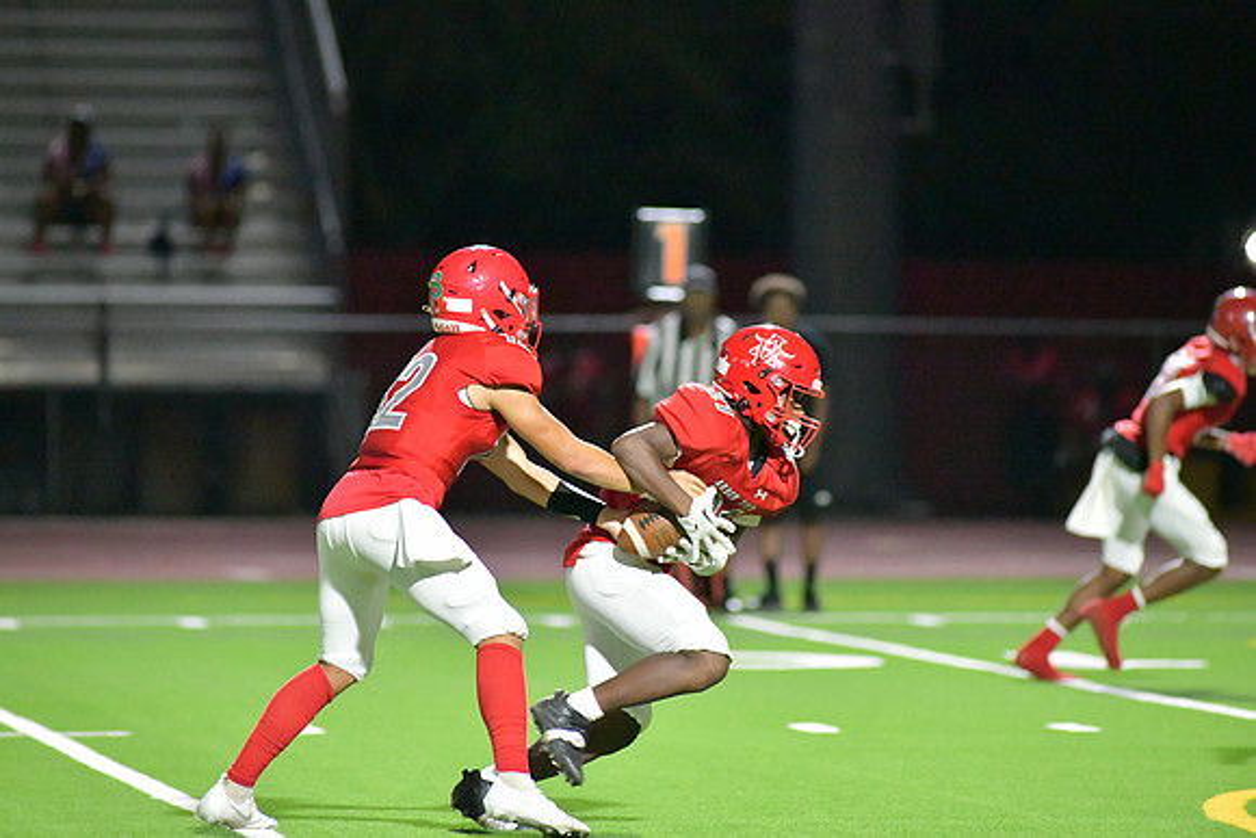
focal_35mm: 300
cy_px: 419
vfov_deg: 4.6
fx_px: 10469
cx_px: 628
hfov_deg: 6.9
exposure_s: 1/1250
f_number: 4
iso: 18000
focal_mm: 300
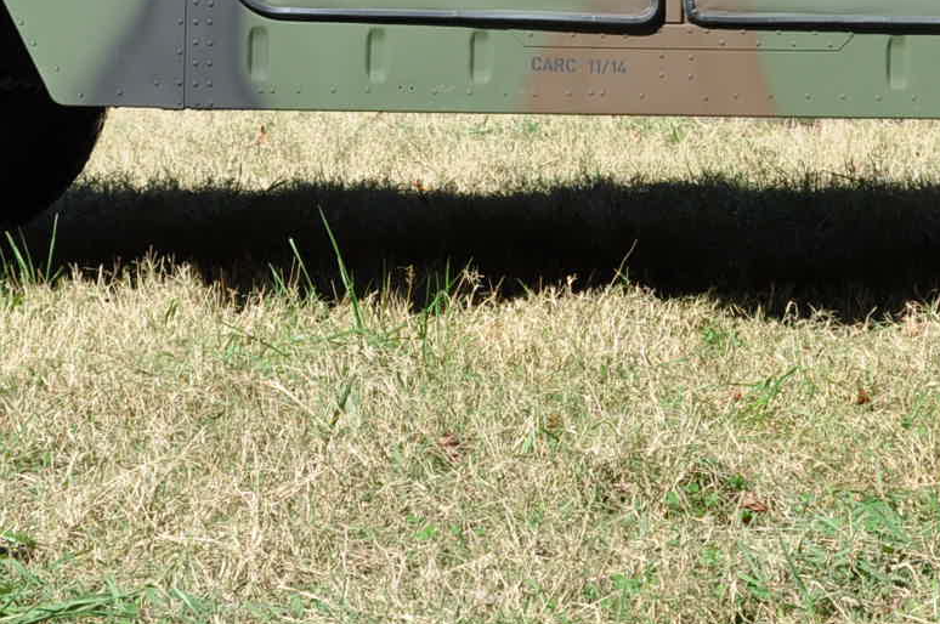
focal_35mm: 133
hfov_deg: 15.4
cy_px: -81
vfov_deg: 10.2
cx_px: 640
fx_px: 3468
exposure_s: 1/250
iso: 200
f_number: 8
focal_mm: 32
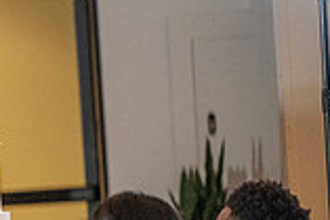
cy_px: 315
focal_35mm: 517
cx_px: -149
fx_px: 4743
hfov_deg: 4.0
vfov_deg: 2.7
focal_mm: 140
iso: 1600
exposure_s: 1/320
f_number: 2.8
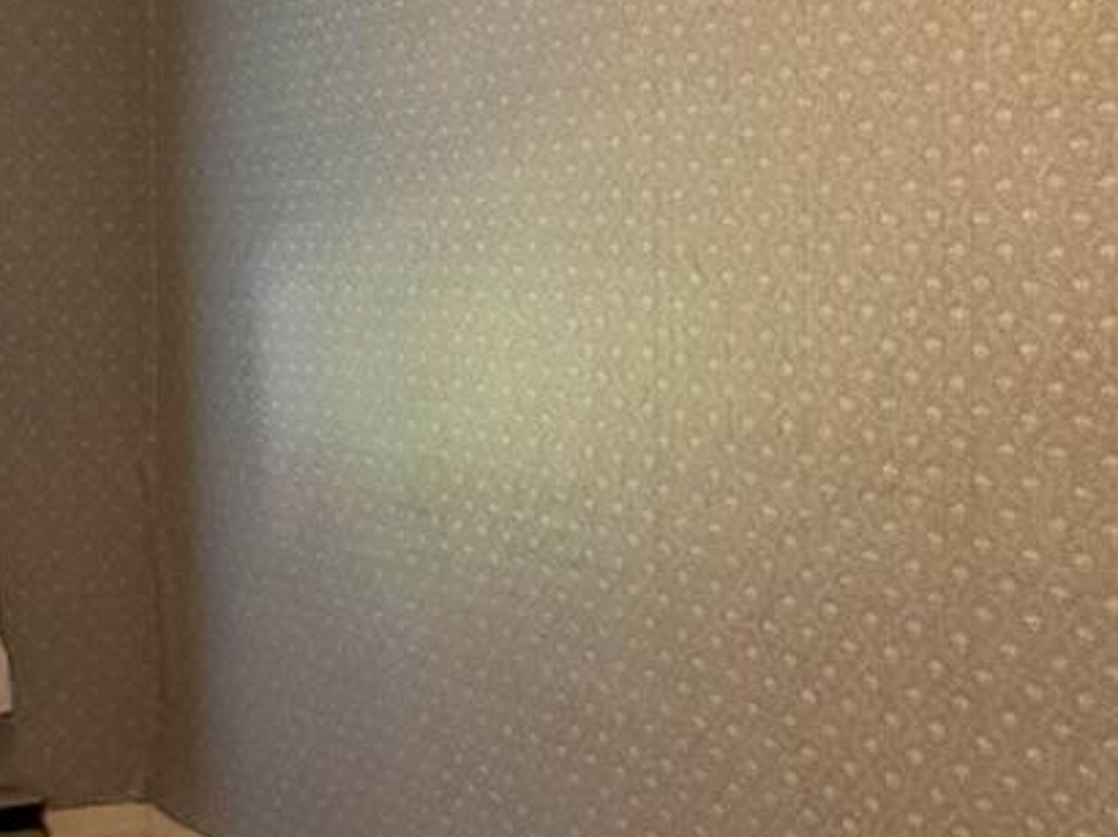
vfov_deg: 20.8
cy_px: 224
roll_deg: +0.1
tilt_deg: +0.9
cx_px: 185
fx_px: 2259
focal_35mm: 70
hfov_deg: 27.1
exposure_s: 1/120
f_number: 2.2
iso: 250
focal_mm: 2.22
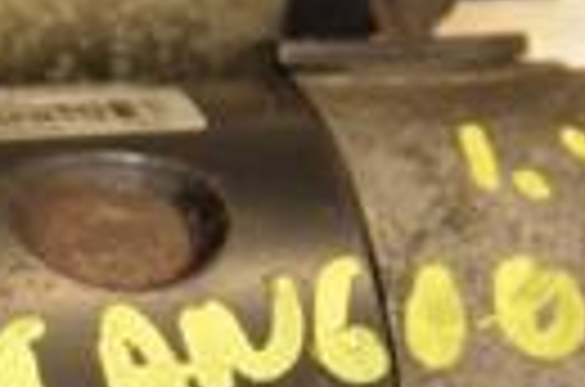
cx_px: -225
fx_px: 7424
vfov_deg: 3.0
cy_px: 315
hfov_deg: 4.5
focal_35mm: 458
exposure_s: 1/200
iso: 800
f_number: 5.6
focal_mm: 66
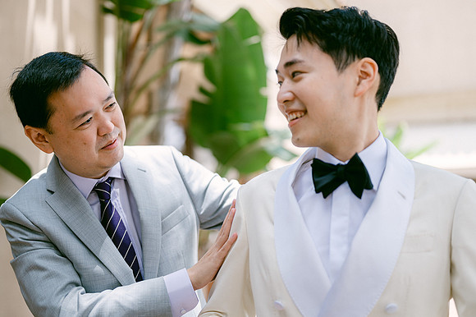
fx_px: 687
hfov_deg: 38.2
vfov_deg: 26.0
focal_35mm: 52
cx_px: 238
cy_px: 158
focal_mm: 50
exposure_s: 1/640
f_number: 1.8
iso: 64
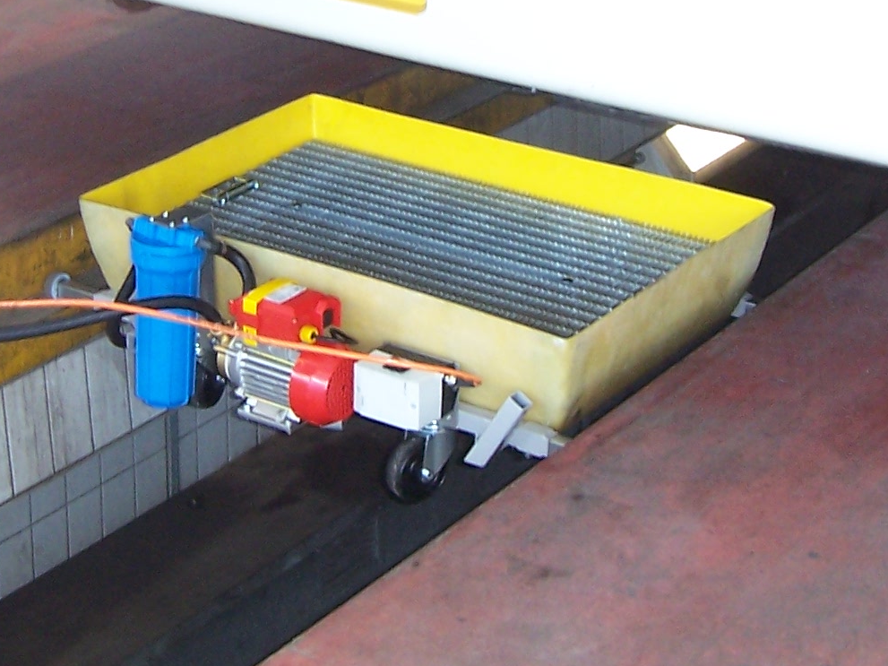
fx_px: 2385
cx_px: 332
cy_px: 82
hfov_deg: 21.0
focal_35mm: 93
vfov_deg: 15.7
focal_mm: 6
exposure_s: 1/60
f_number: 3
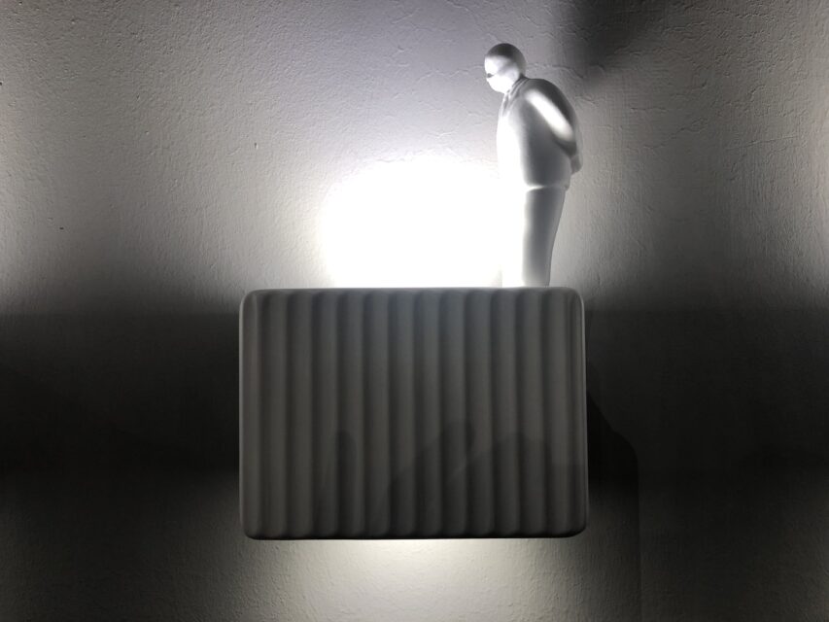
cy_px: 311
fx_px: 671
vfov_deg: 49.8
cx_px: 414
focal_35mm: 28
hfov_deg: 63.4
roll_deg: +0.0
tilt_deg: +2.3
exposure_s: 1/100
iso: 32
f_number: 1.8
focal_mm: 3.99
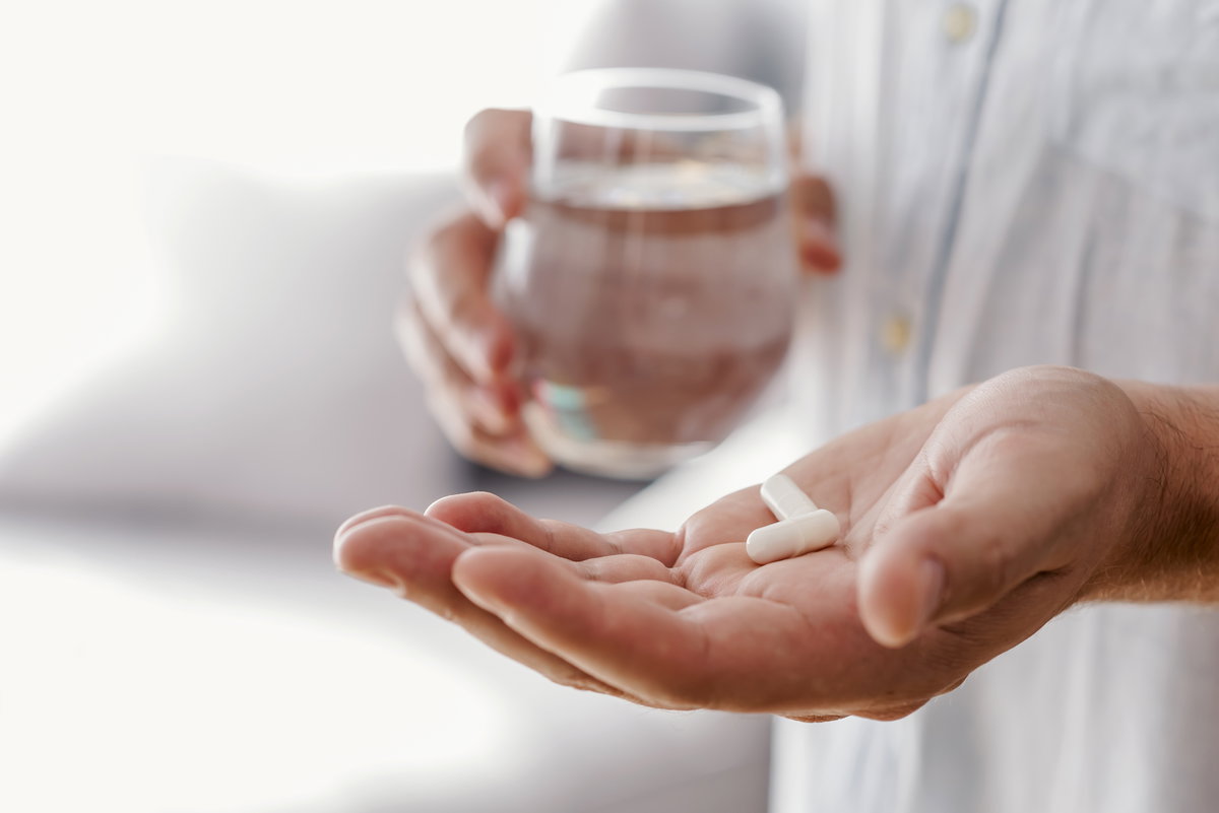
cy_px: 406
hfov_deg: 23.9
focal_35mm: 85
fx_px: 2879
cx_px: 610
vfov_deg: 16.1
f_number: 3.5
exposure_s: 1/125
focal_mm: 85
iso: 400
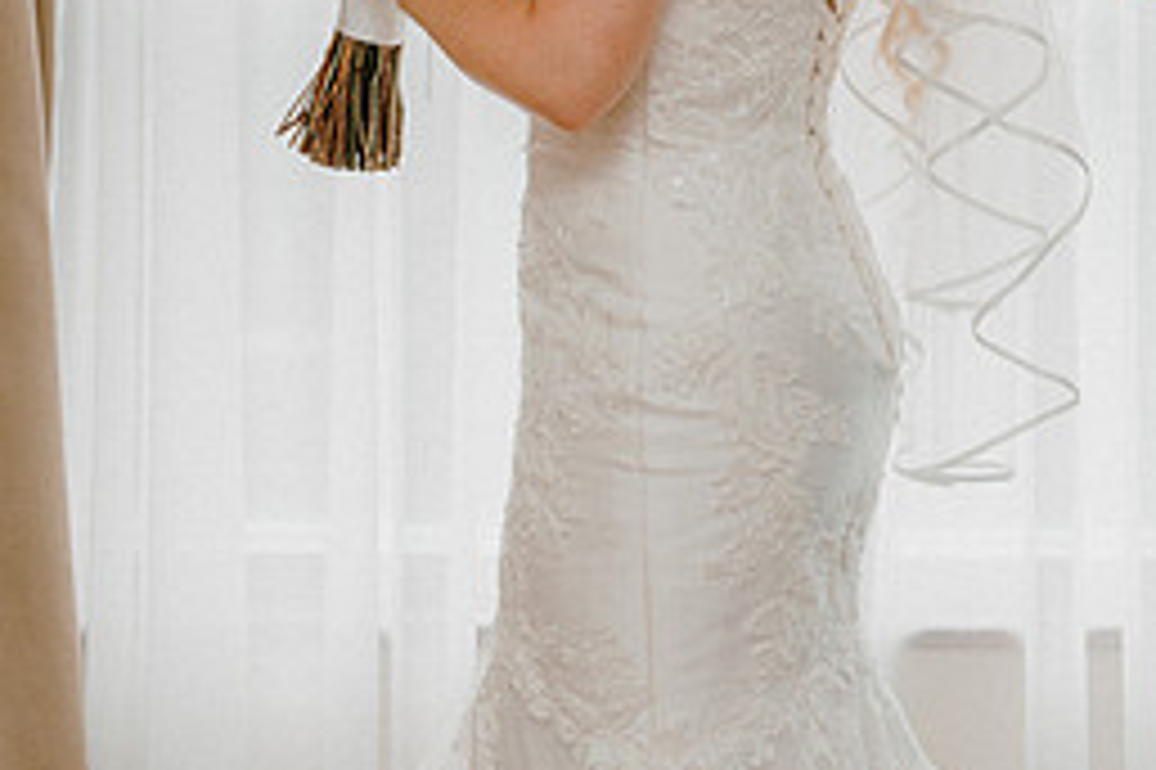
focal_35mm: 104
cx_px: 837
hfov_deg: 19.5
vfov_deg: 13.0
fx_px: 3337
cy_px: -20
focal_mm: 46
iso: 125
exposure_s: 1/160
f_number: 3.5
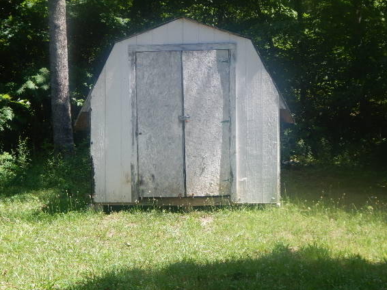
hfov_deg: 28.2
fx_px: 771
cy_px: 127
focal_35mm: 69
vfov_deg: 21.3
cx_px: 196
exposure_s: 1/320
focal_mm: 10.9
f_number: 4
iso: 125
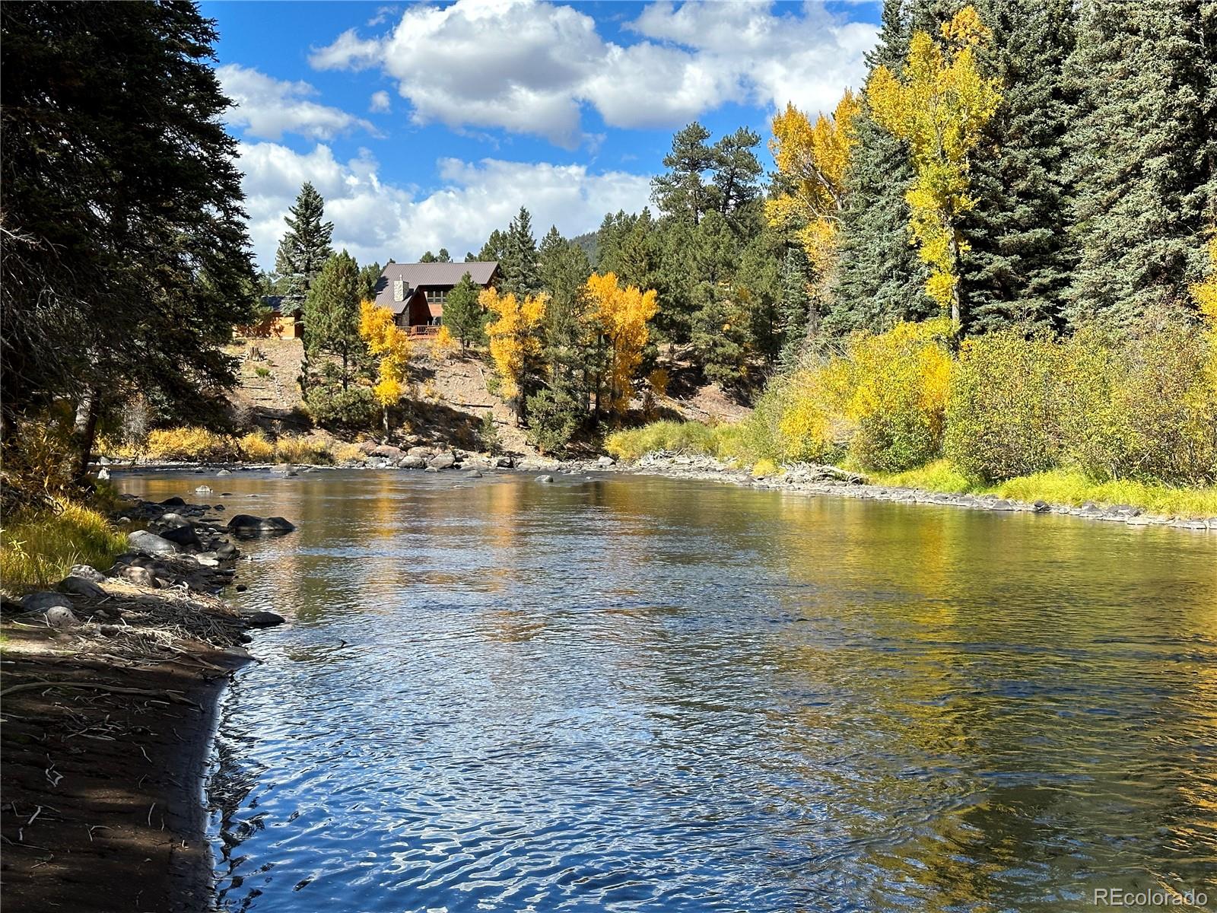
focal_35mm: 48
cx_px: 608
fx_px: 1688
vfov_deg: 30.3
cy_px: 456
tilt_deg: -1.5
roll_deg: -0.5
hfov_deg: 39.7
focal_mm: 6.86
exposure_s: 1/2532
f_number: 1.78
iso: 64
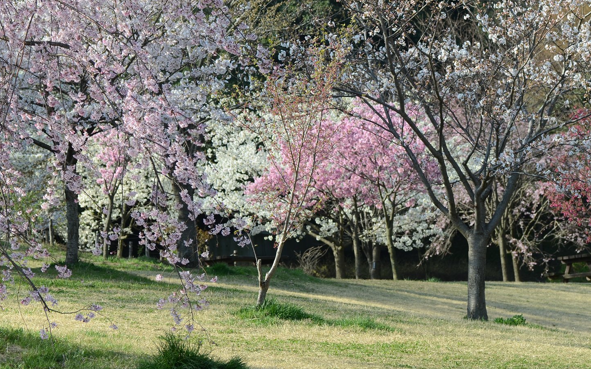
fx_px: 3125
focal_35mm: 194
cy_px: 107
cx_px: 177
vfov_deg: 6.8
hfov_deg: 10.8
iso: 100
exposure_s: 1/160
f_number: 8
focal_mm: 90
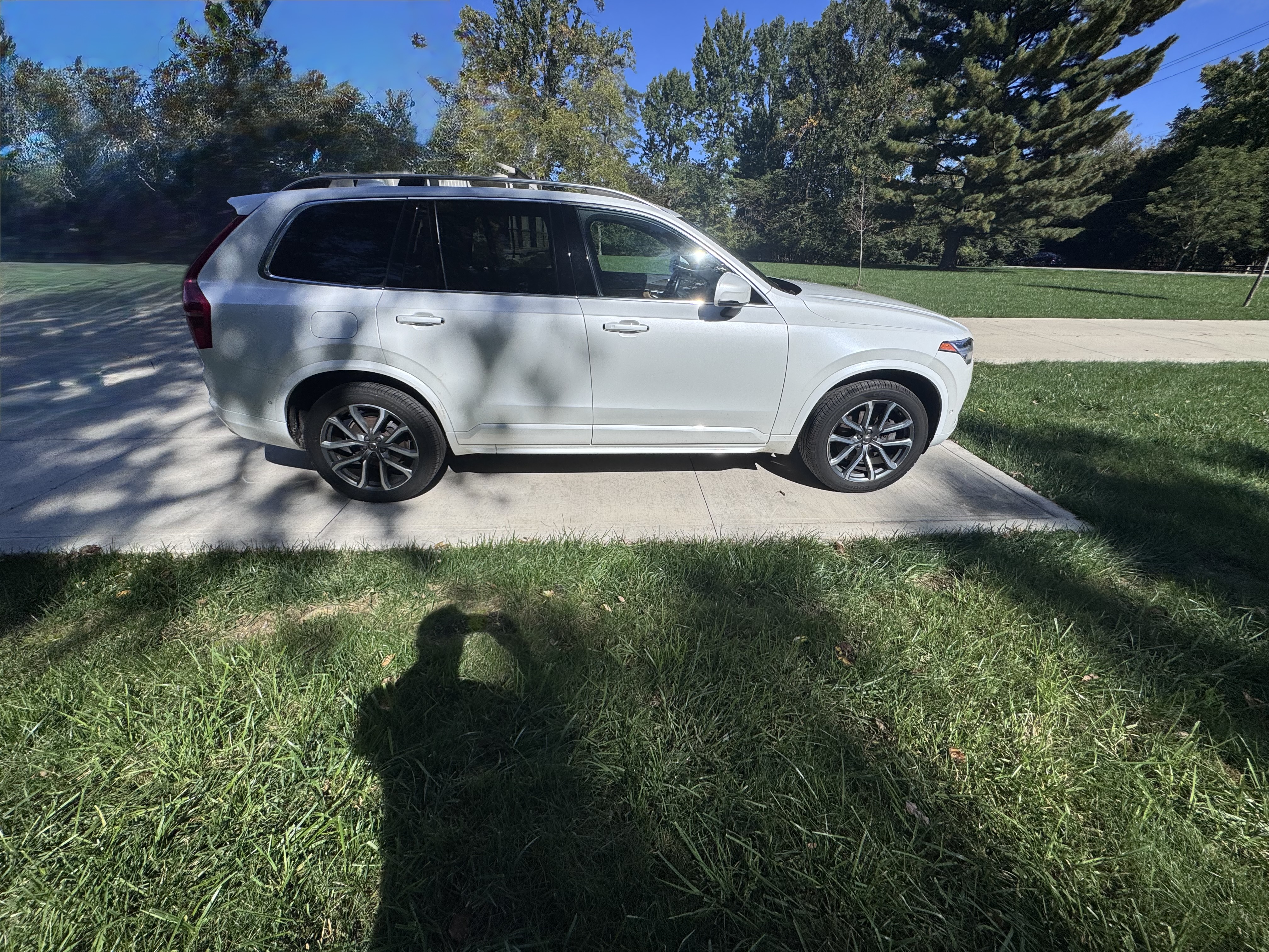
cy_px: 476
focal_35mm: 14
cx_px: 634
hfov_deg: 102.1
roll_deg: -0.5
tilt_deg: -25.3
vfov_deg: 85.7
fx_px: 513
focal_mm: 2.22
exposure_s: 1/3906
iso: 40
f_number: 2.2
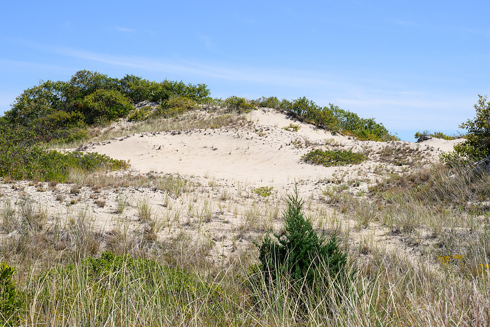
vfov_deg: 17.0
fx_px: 1089
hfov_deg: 25.3
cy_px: 210
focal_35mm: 80
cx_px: 217
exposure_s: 1/500
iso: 400
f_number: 14
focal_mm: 59
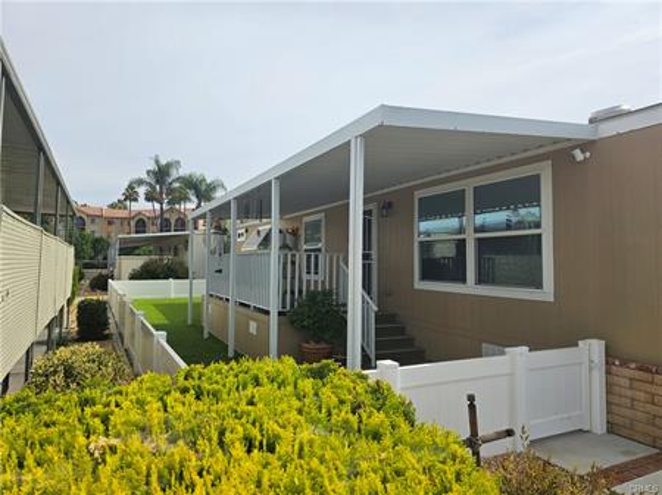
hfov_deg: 74.0
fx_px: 440
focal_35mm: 23
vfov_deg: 58.8
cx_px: 331
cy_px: 248
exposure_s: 1/1163
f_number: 1.7
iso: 10
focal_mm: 6.3
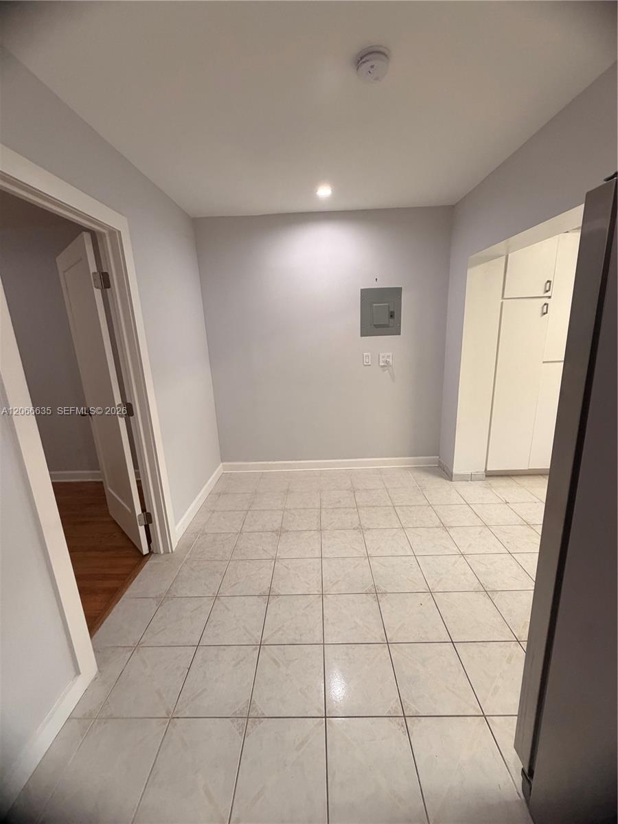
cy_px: 412
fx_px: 333
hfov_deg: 85.7
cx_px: 309
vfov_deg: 102.1
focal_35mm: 14
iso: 320
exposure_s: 1/120
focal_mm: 2.22
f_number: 2.2
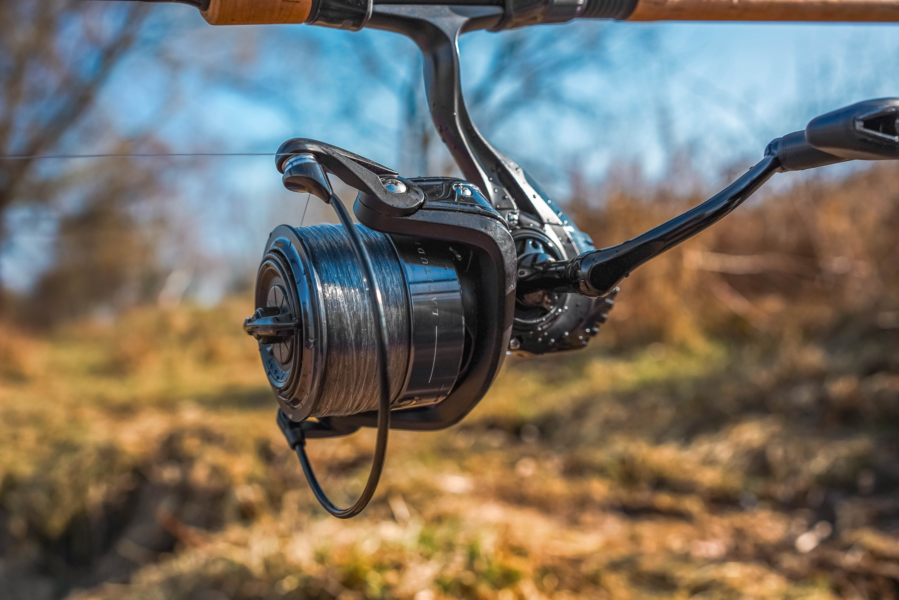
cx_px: 450
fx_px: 874
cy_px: 300
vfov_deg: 37.9
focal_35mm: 35
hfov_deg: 54.4
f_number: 5
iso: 100
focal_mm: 35
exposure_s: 1/500
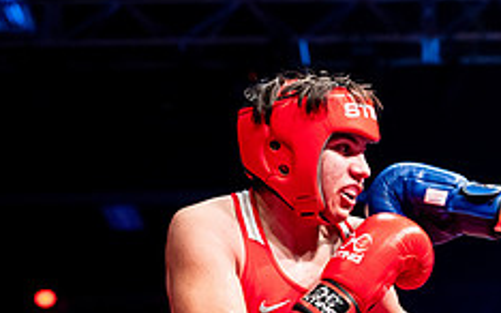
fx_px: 2211
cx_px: 593
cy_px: 316
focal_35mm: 162
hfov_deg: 12.6
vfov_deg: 8.0
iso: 4000
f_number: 2.8
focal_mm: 64
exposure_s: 1/1000
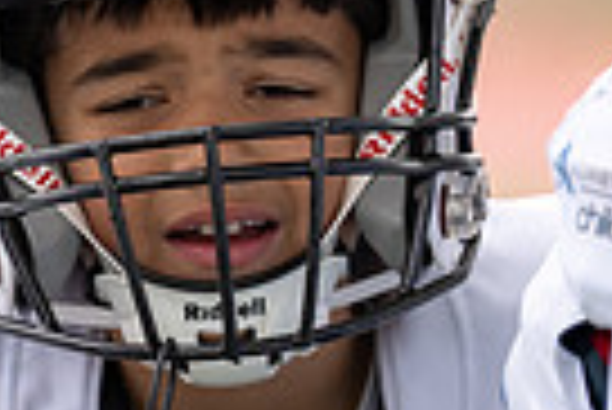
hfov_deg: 2.8
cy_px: 336
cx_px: 202
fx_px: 12746
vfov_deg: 1.8
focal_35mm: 749
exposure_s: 1/320
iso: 100
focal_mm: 176
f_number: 2.8
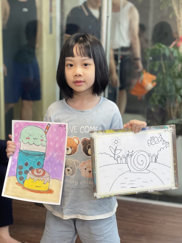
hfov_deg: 22.9
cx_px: 91
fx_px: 449
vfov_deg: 30.3
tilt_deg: -13.5
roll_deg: -1.7
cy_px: 122
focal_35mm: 64
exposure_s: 1/100
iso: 125
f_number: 2.2
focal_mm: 7.5
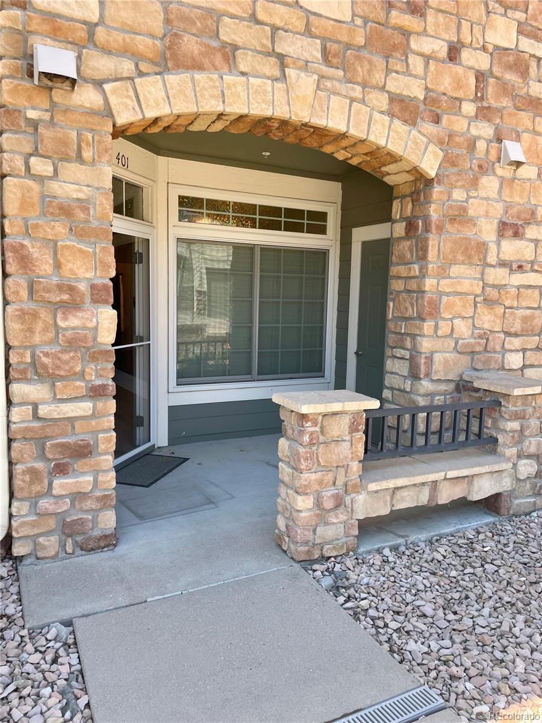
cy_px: 362
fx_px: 543
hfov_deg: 53.1
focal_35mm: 26
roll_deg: -1.4
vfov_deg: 67.3
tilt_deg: -7.0
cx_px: 271
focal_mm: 4.2
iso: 32
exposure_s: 1/362
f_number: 1.6
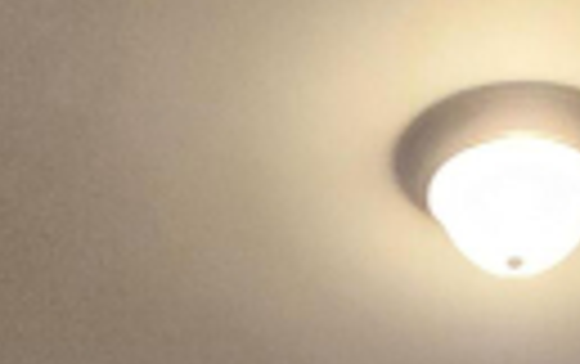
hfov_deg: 28.8
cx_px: 382
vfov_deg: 9.2
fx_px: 1124
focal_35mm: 71
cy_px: 1314
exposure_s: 1/60
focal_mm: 2.2
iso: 1000
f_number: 2.2
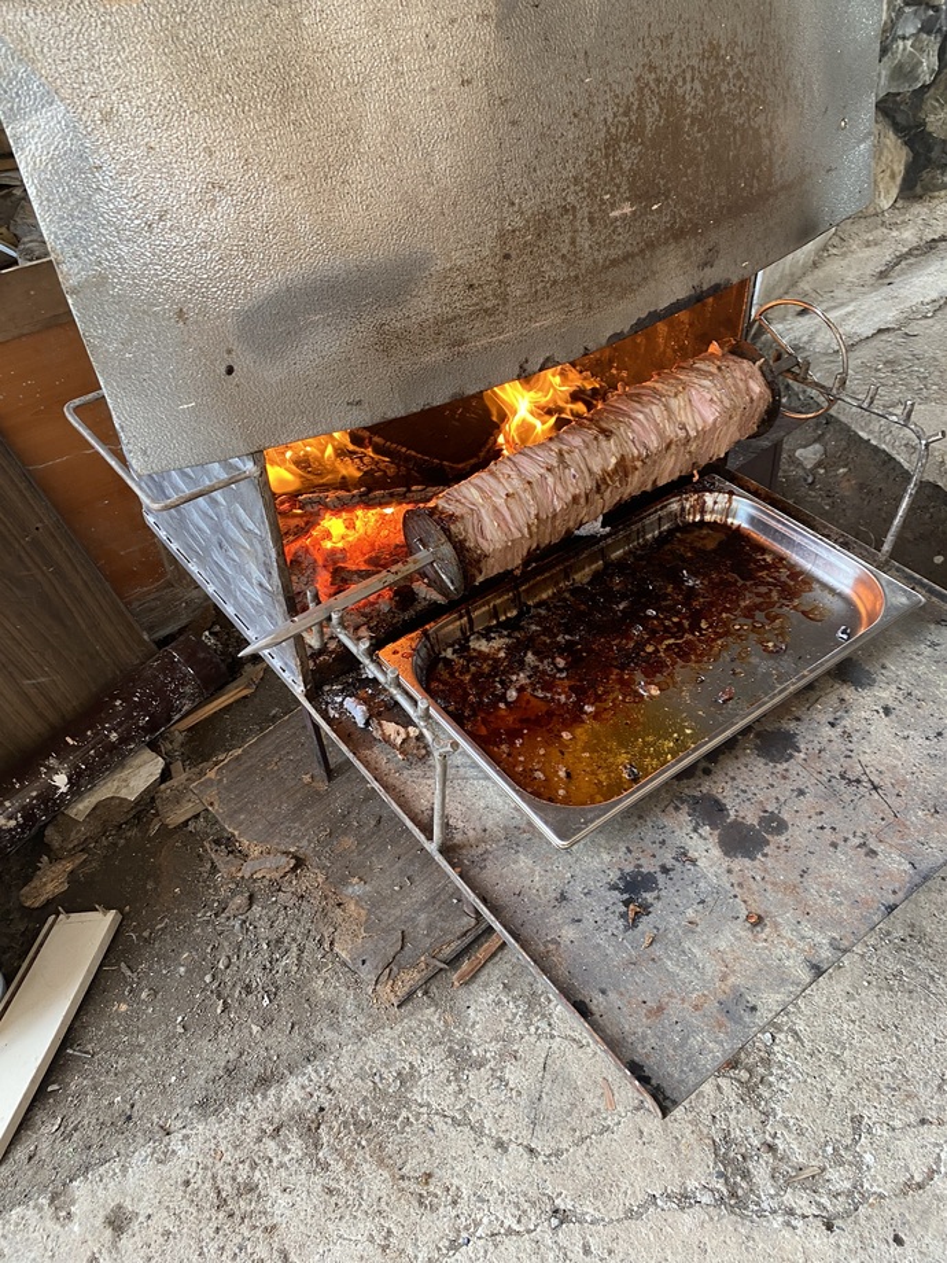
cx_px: 474
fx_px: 948
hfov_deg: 53.1
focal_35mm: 26
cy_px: 632
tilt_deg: -40.5
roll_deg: +0.9
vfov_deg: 67.3
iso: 125
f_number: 1.8
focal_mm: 4.25
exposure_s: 1/63
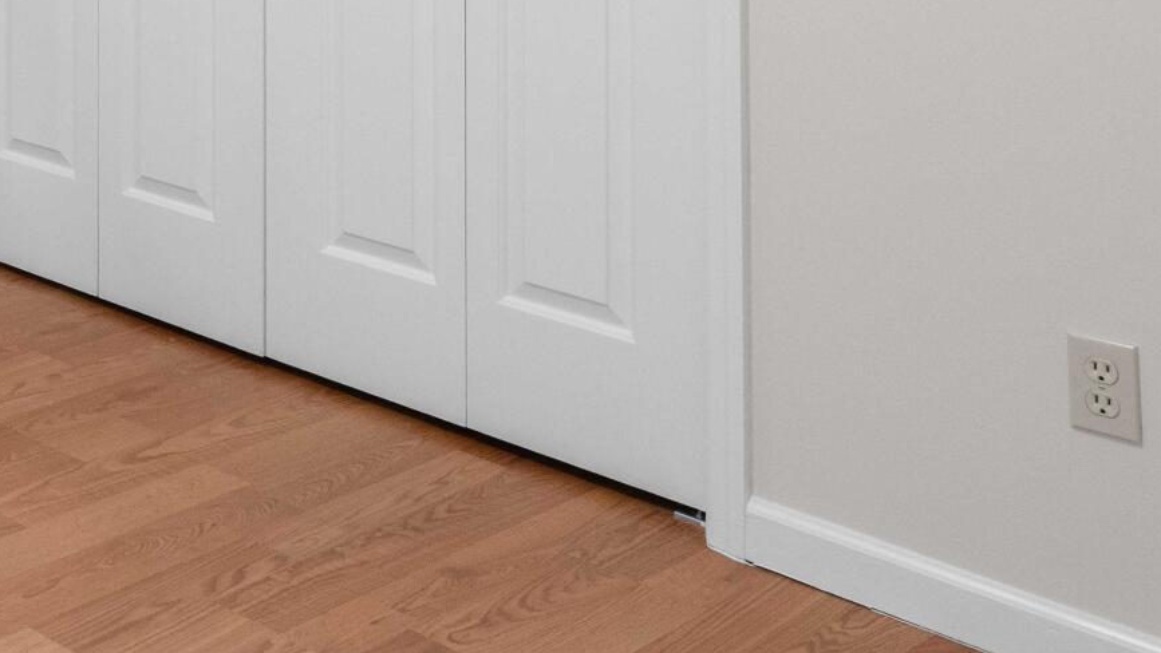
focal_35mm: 58
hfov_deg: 29.1
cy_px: -319
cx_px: -352
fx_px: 1786
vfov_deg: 18.4
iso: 800
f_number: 8
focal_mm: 16
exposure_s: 1/8
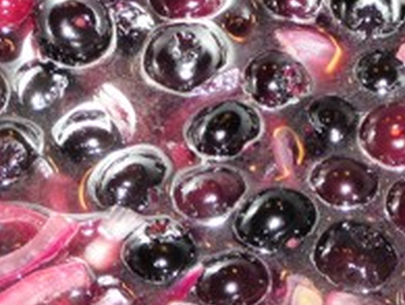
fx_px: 2227
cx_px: 216
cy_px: 413
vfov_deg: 7.7
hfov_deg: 10.4
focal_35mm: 190
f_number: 4.4
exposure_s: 1/30
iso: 100
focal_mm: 9.8
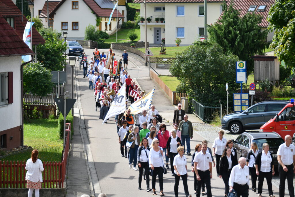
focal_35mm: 122
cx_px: 148
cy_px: 98
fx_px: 1000
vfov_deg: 11.2
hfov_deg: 16.8
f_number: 5
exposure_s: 1/1000
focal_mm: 122
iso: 200
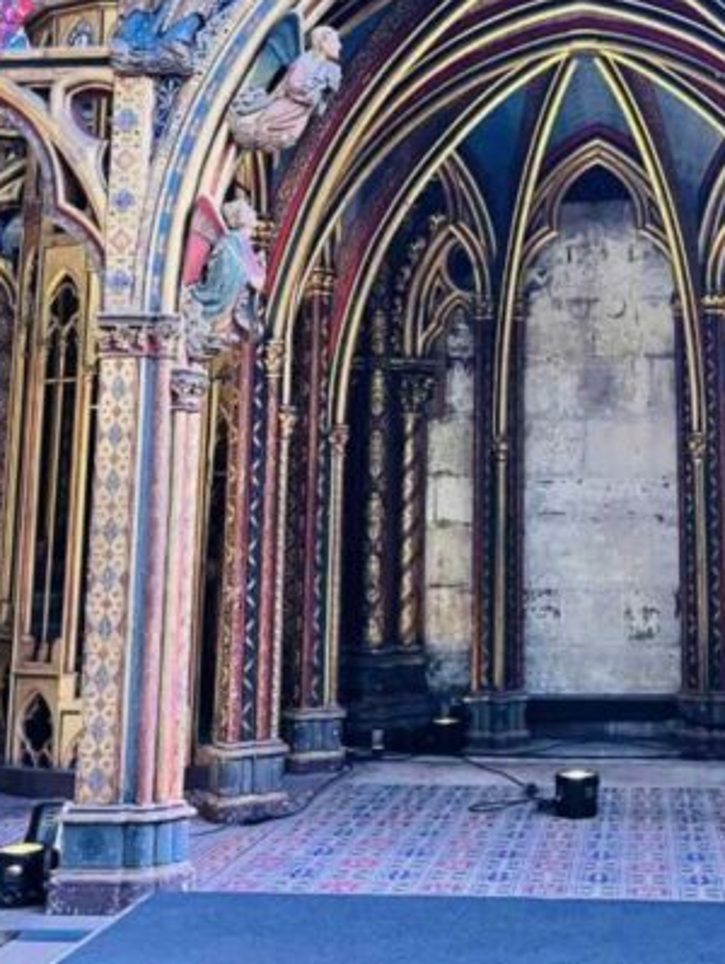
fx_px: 1394
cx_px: 508
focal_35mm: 50
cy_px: 304
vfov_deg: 37.6
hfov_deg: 28.9
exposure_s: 1/60
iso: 500
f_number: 1.6
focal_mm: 5.1
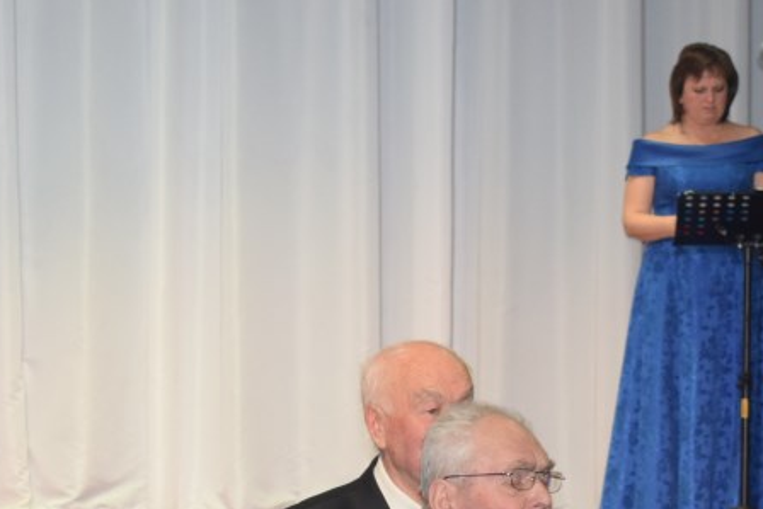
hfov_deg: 14.1
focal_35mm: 144
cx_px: 56
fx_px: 3053
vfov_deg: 9.4
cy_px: 549
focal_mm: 42
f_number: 5
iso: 1000
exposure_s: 1/60
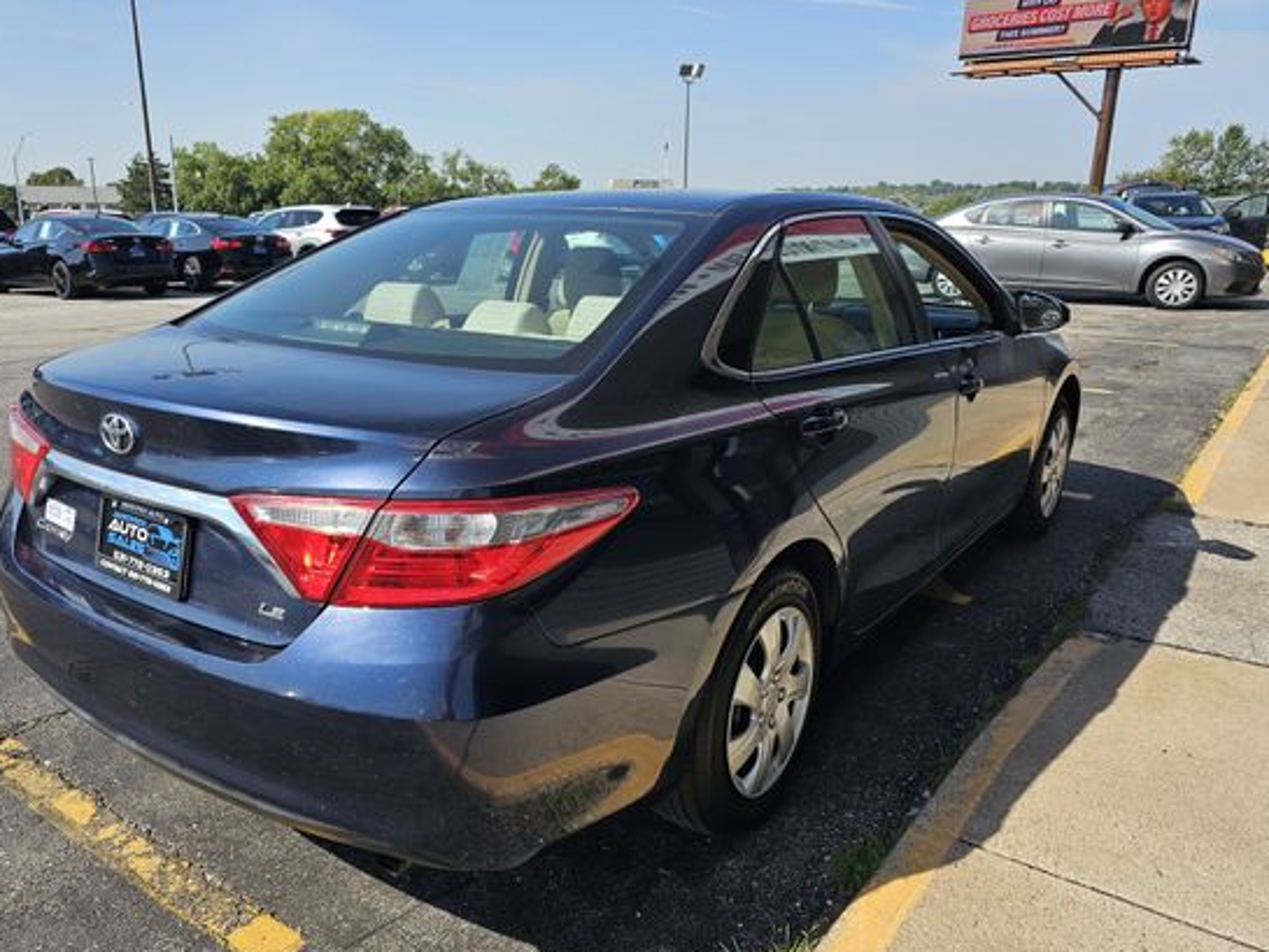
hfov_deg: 65.0
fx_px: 990
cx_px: 543
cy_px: 477
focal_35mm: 27
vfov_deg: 51.4
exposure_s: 1/590
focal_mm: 6.3
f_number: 1.7
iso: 10
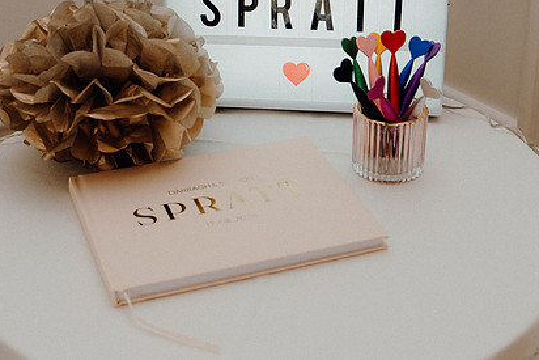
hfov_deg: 29.2
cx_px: 259
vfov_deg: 19.7
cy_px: 108
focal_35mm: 69
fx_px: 1033
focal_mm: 33
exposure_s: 1/160
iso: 640
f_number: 3.5
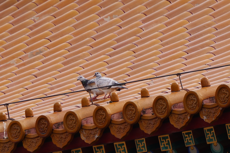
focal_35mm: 625
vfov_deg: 2.2
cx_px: 115
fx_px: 3993
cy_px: 76
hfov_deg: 3.3
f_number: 7.1
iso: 320
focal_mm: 200
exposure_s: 1/640
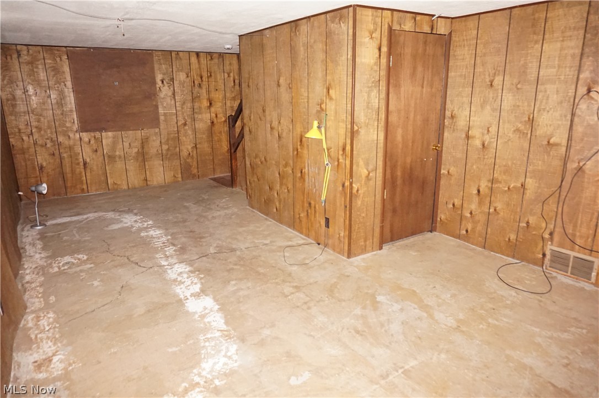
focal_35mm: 24
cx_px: 300
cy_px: 199
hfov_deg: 73.8
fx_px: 399
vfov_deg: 53.0
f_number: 3.5
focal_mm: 16
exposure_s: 1/60
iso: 3200
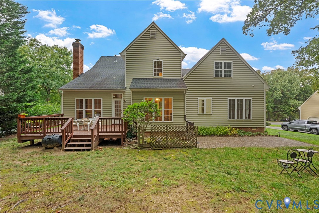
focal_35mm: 15
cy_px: 106
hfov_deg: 100.4
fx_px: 133
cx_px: 160
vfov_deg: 77.3
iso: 2000
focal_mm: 15
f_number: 8
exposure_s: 1/100
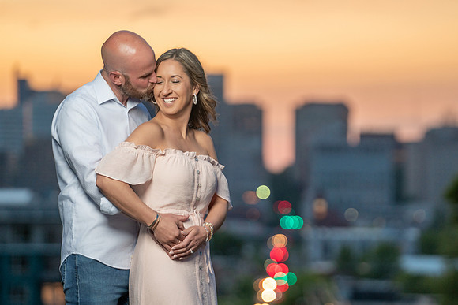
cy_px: 152
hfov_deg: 10.3
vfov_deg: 6.9
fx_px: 2545
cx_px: 229
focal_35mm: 200
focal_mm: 200
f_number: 4
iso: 1000
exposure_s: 1/200
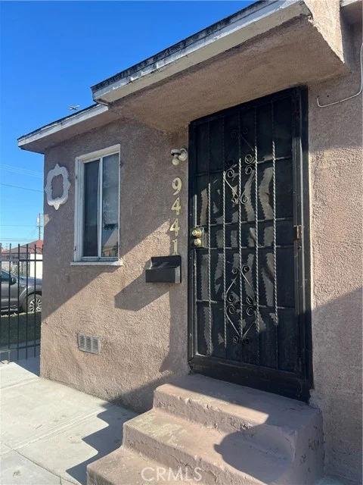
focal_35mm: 26
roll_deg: +0.1
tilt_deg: +4.7
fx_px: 364
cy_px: 242
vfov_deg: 67.3
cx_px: 182
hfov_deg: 53.1
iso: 50
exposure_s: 1/1361
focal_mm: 5.7
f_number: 1.5
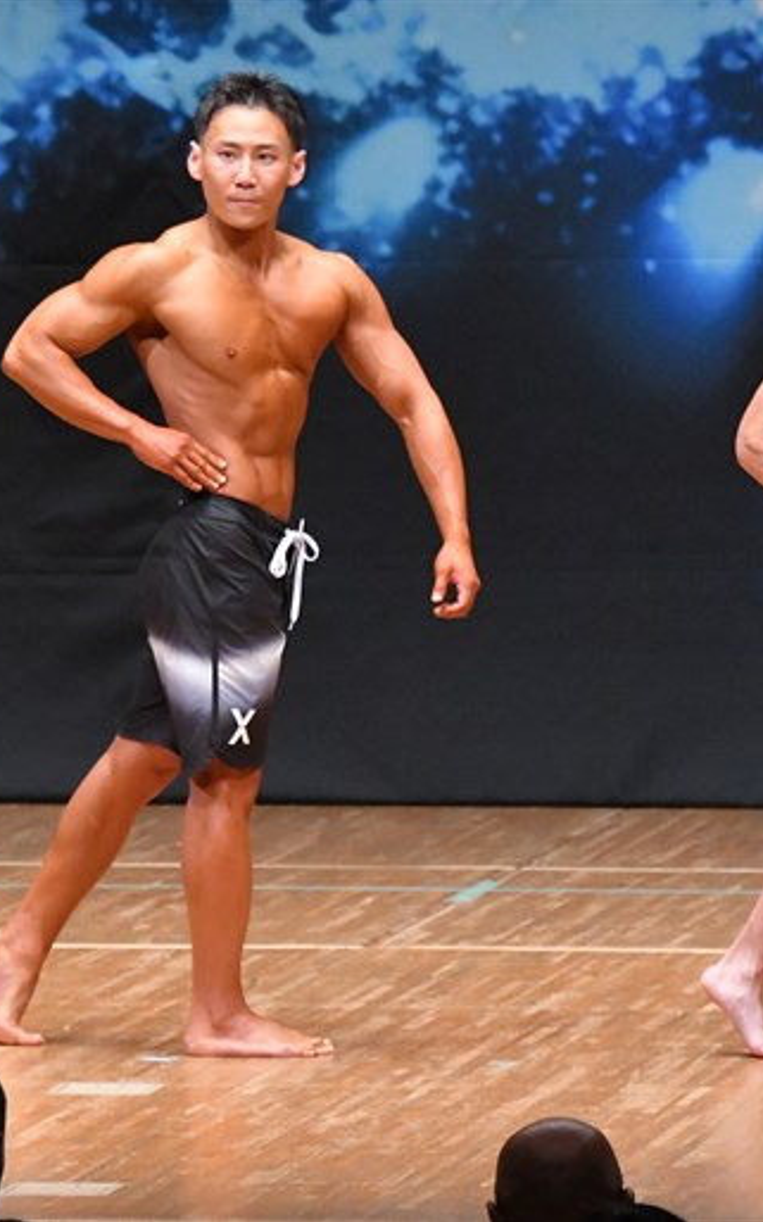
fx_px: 13815
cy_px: 611
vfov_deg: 5.1
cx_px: 429
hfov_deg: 3.2
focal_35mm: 415
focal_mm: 180
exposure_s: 1/400
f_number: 5.6
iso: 8000
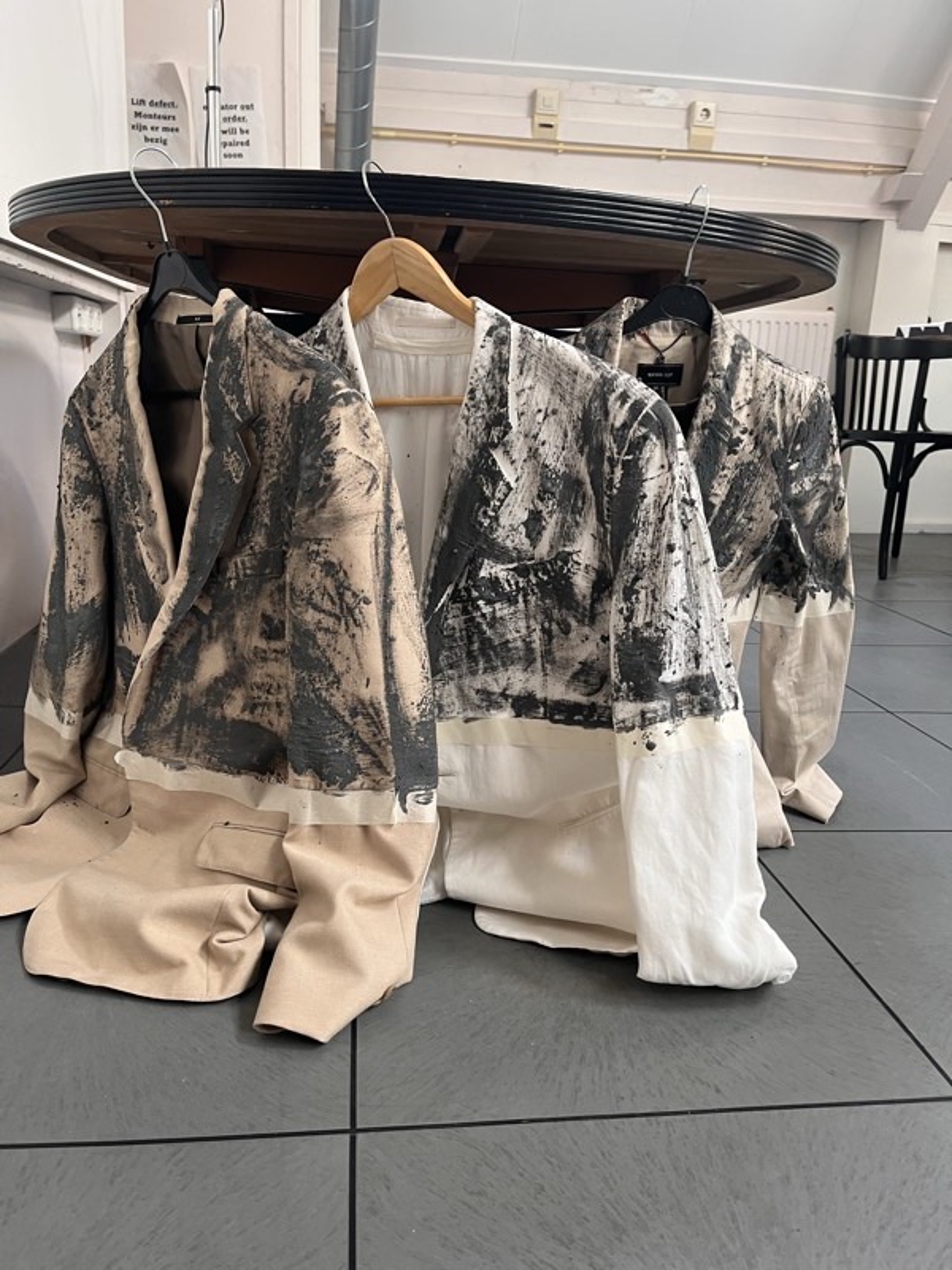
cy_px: 635
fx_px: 953
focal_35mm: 26
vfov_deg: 67.3
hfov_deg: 53.1
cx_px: 476
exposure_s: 1/50
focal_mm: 5.1
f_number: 1.6
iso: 125
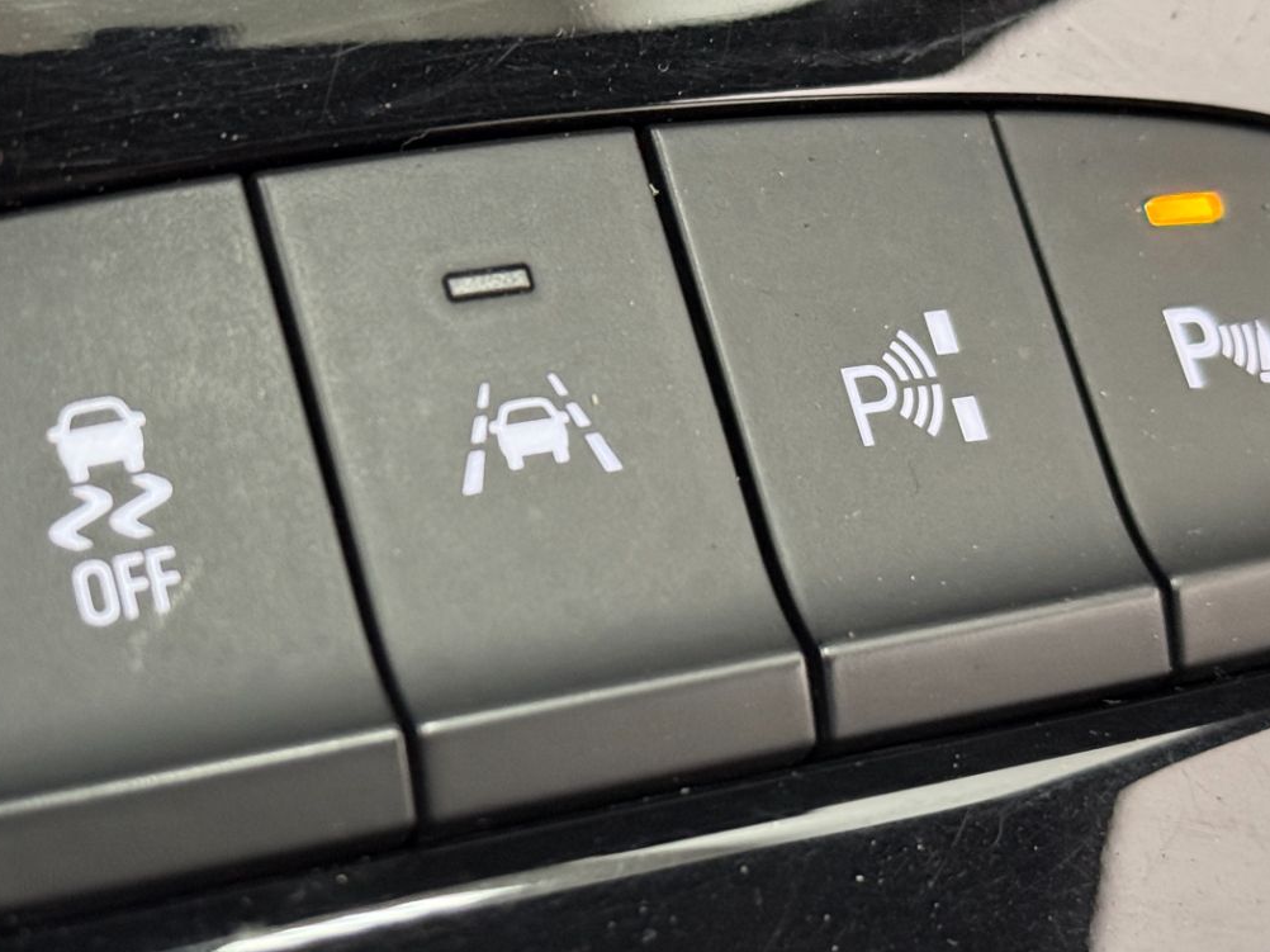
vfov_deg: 16.1
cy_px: 446
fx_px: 3375
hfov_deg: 21.2
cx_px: 430
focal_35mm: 92
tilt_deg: -54.9
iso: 500
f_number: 1.78
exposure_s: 1/30
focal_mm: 6.76
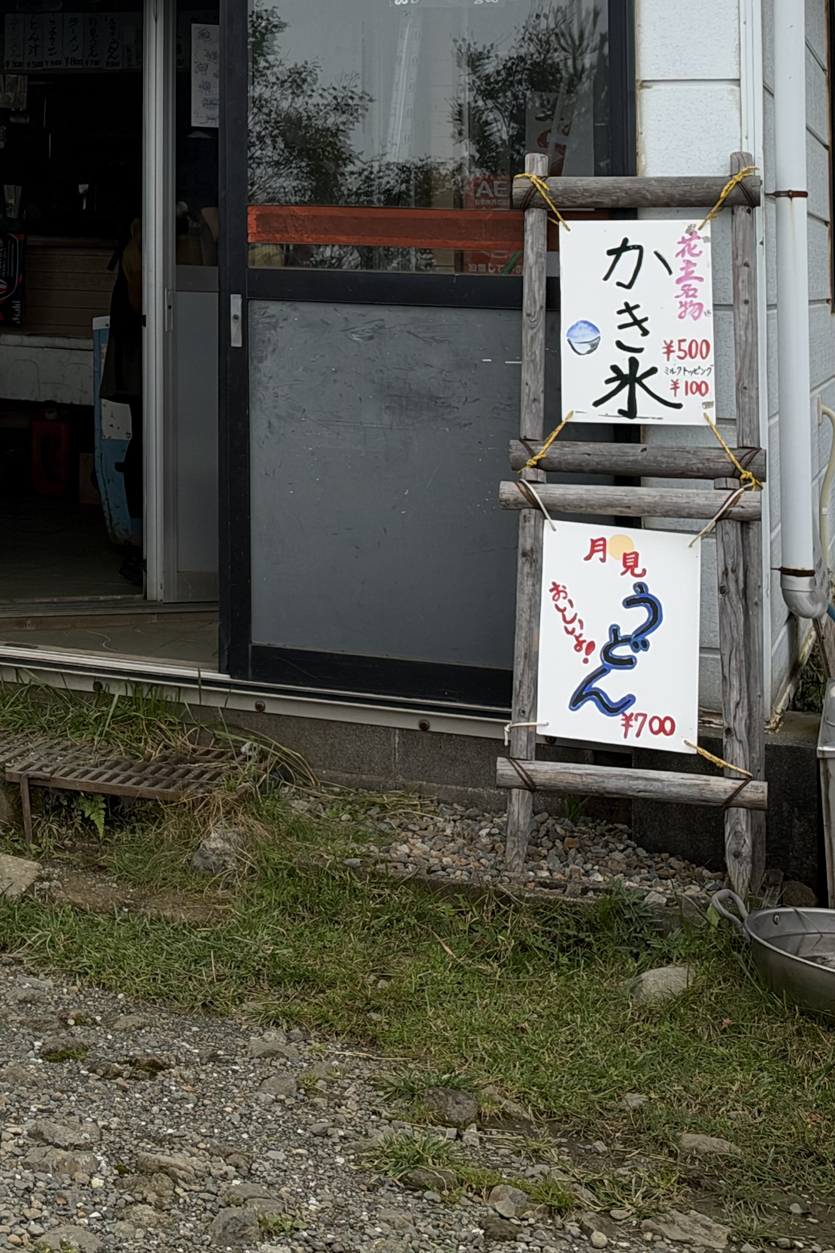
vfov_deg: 28.3
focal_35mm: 67
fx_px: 2330
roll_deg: -1.2
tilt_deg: +8.2
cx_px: -292
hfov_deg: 18.7
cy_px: 6
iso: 64
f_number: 1.8
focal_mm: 6.93
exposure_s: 1/1715
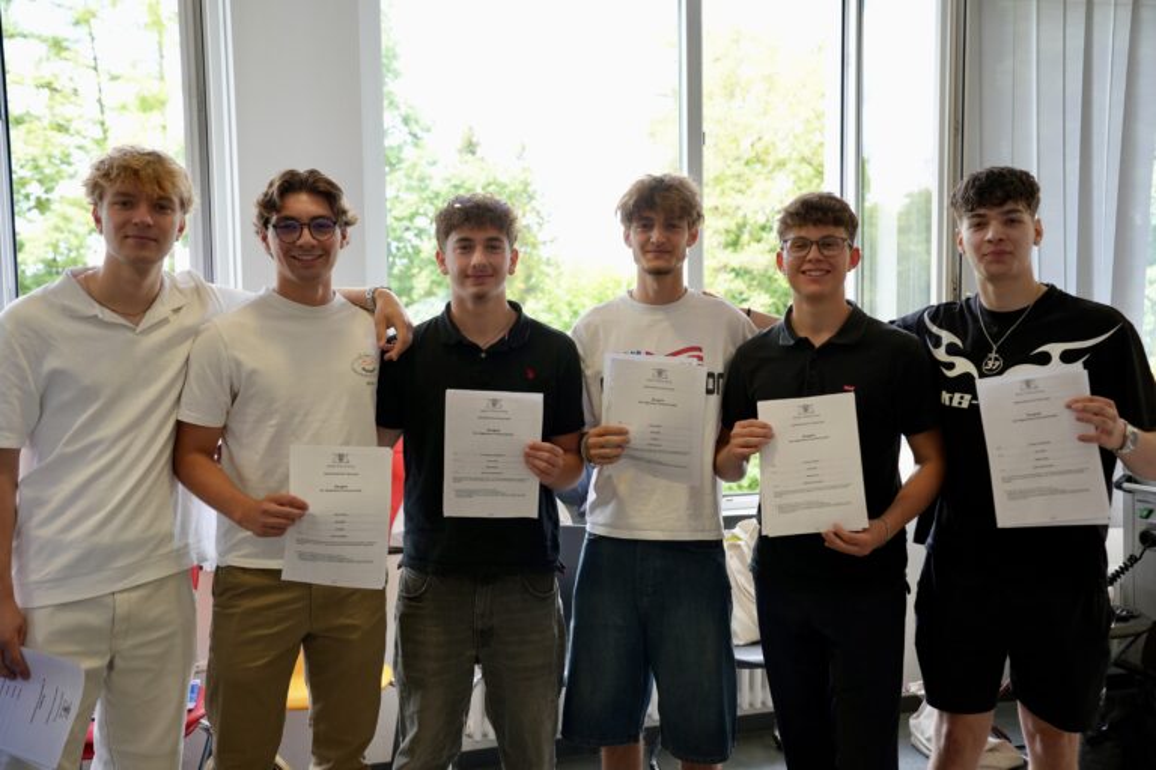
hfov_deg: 50.7
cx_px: 578
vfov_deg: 35.1
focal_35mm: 38
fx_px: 1220
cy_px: 385
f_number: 4
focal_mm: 38
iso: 500
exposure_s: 1/160
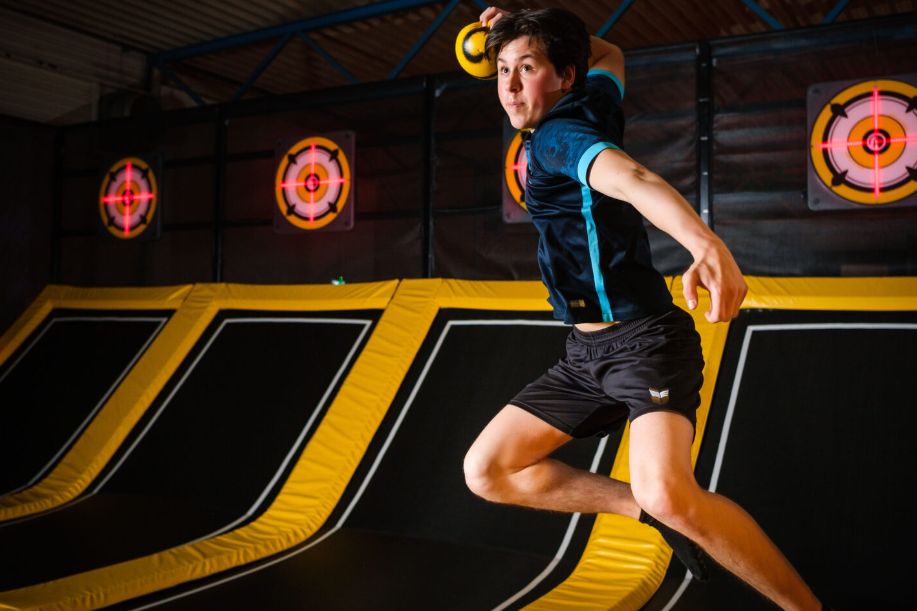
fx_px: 1019
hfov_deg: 48.5
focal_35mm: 40
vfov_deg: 33.4
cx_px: 444
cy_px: 277
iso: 800
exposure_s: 1/125
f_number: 2.8
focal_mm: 23
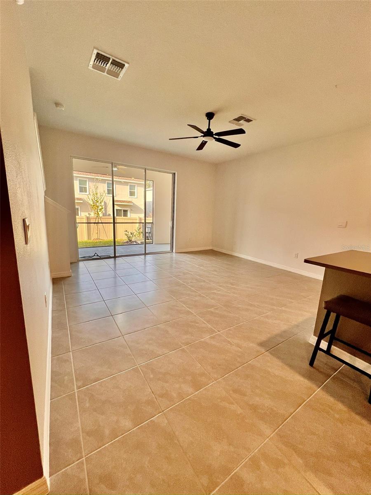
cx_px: 186
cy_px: 248
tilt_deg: -9.8
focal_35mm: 13
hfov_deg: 89.9
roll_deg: -2.1
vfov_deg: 106.2
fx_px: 186
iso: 100
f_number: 1.8
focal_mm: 1.57
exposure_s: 1/120
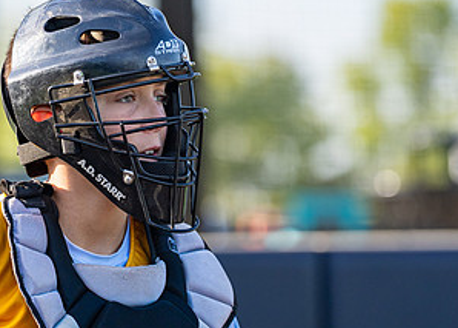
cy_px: 163
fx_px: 4241
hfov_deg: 6.2
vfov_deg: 4.4
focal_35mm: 326
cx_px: 121
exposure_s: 1/2500
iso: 320
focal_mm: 142
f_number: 2.8
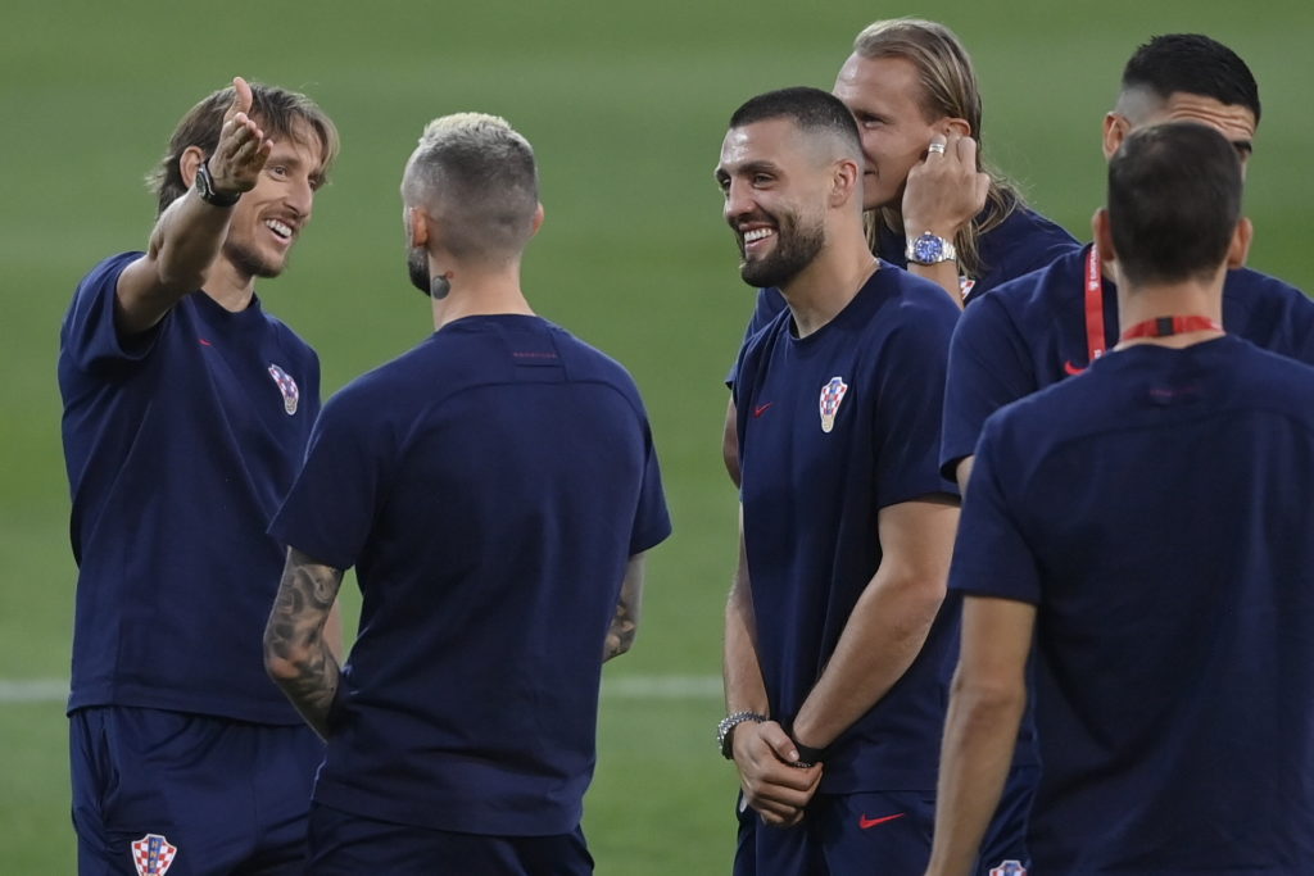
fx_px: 14601
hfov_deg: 5.2
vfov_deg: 3.4
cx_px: 657
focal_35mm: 400
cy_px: 438
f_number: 2.8
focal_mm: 400
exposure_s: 1/1600
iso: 1000
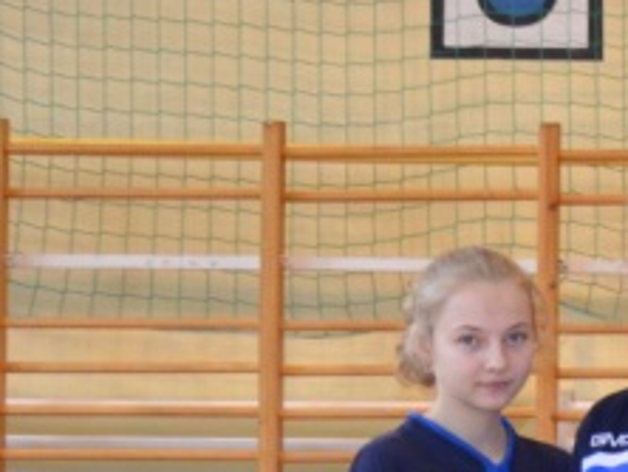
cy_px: 543
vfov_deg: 5.6
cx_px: 1358
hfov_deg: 7.1
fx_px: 4813
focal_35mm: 265
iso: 1250
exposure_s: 1/60
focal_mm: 40
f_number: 4.5
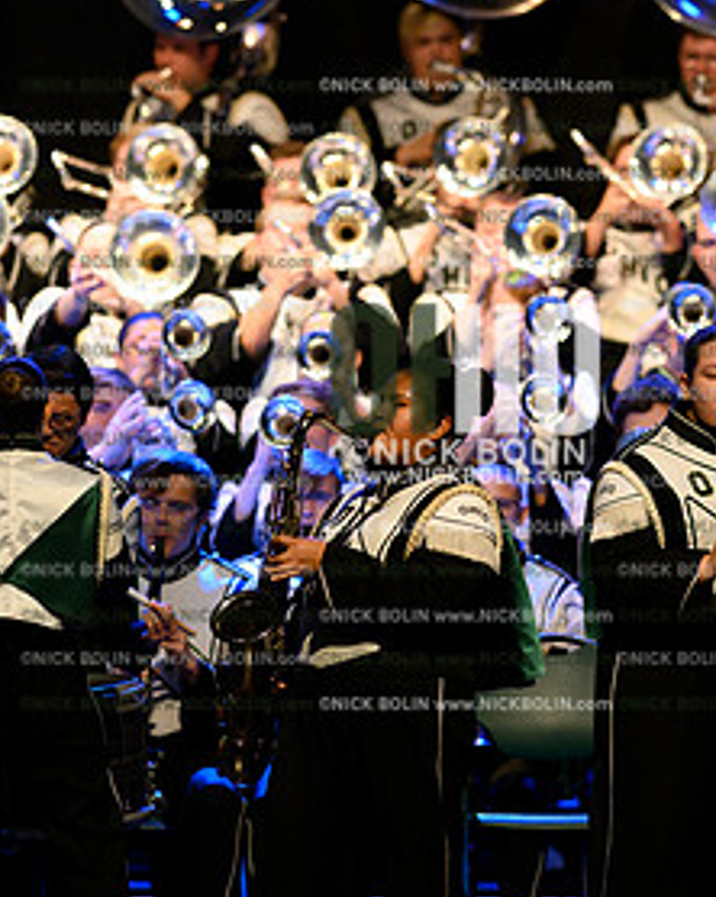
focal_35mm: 456
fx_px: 12092
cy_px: 394
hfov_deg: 3.4
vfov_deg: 4.2
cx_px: 464
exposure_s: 1/500
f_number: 4
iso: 5000
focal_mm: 300
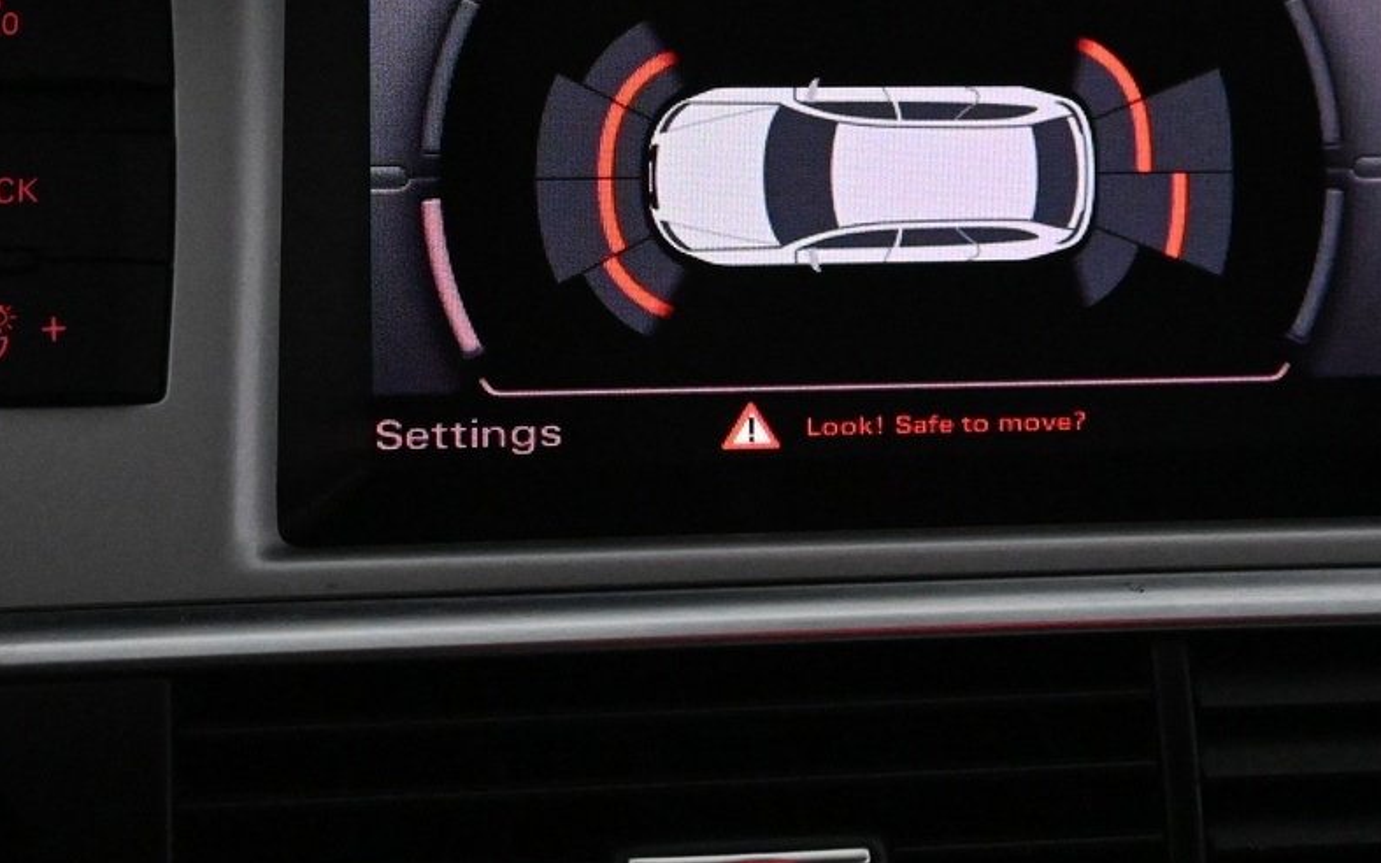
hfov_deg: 23.9
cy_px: 116
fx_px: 3257
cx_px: 870
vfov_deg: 15.0
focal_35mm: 87
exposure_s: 1/125
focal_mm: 27.5
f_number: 5.6
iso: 6400
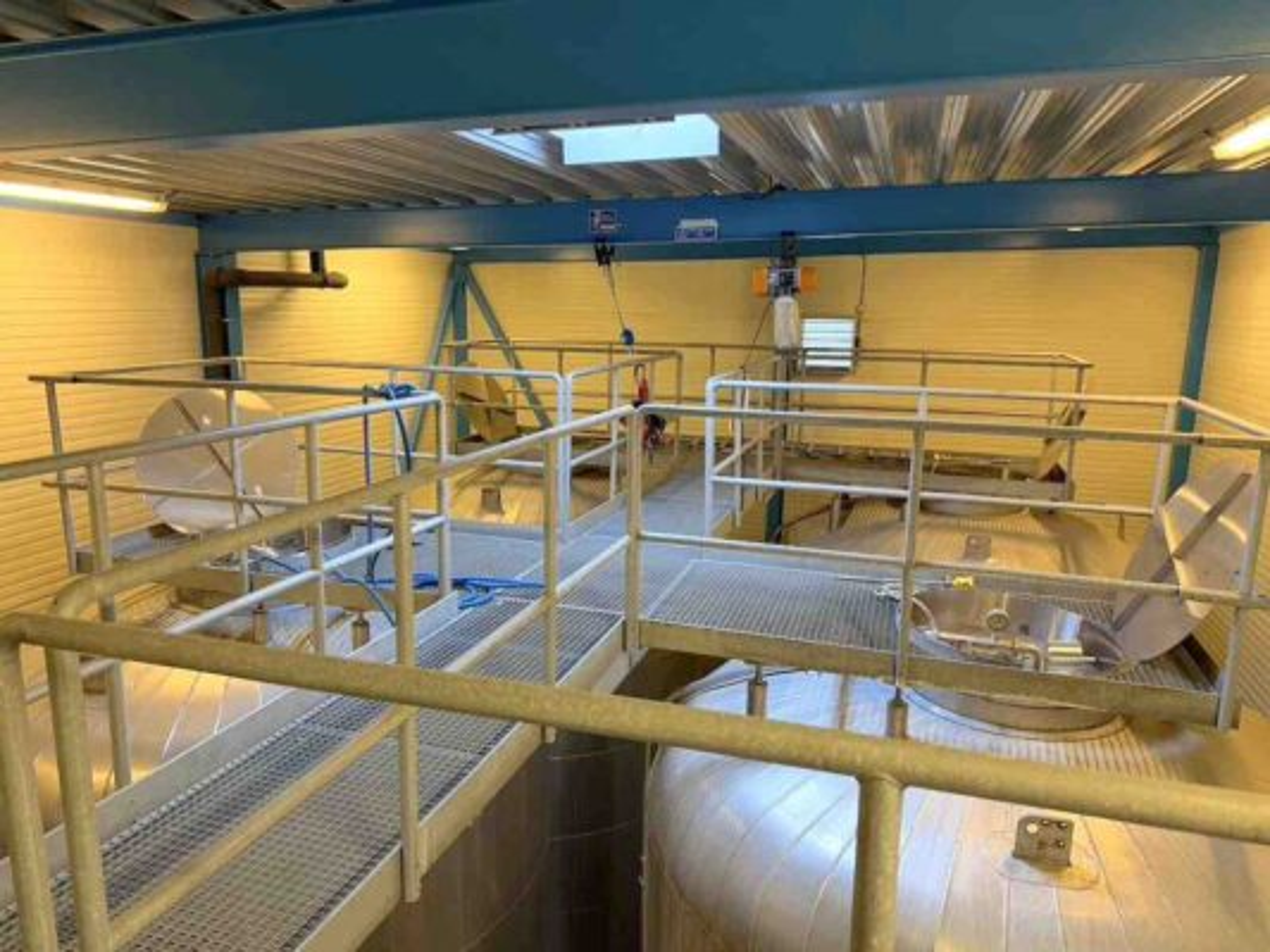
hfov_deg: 71.6
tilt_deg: -11.8
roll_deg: -0.7
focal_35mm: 24
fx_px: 881
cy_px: 476
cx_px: 635
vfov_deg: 56.8
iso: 160
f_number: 1.78
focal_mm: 6.76
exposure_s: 1/50
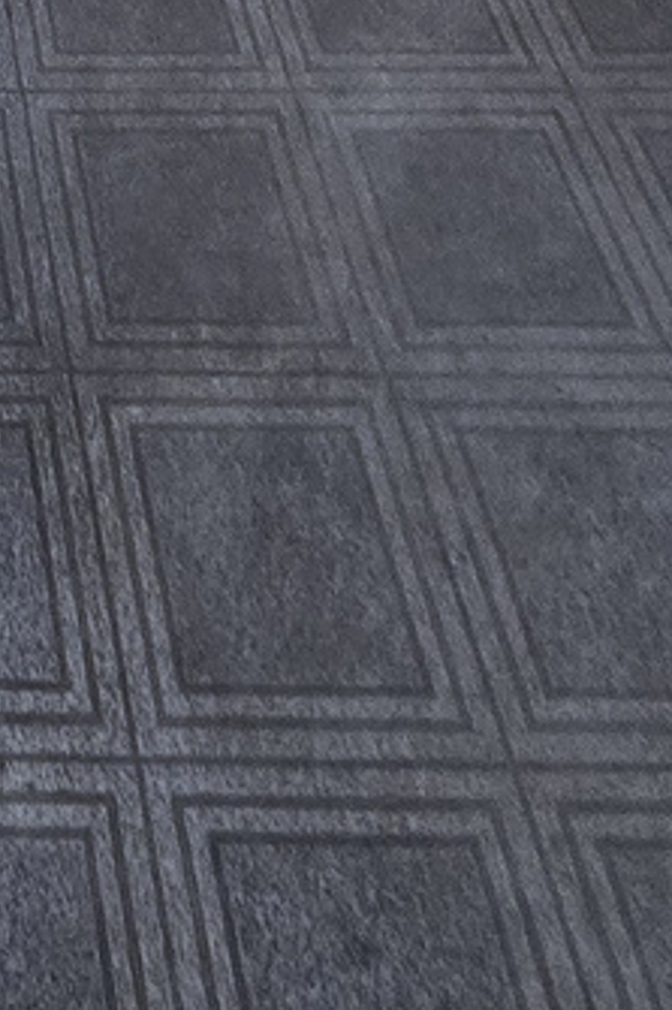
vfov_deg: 16.3
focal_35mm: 62
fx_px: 1738
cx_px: -368
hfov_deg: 18.9
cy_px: -1296
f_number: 2.2
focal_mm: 2.2
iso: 250
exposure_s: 1/60
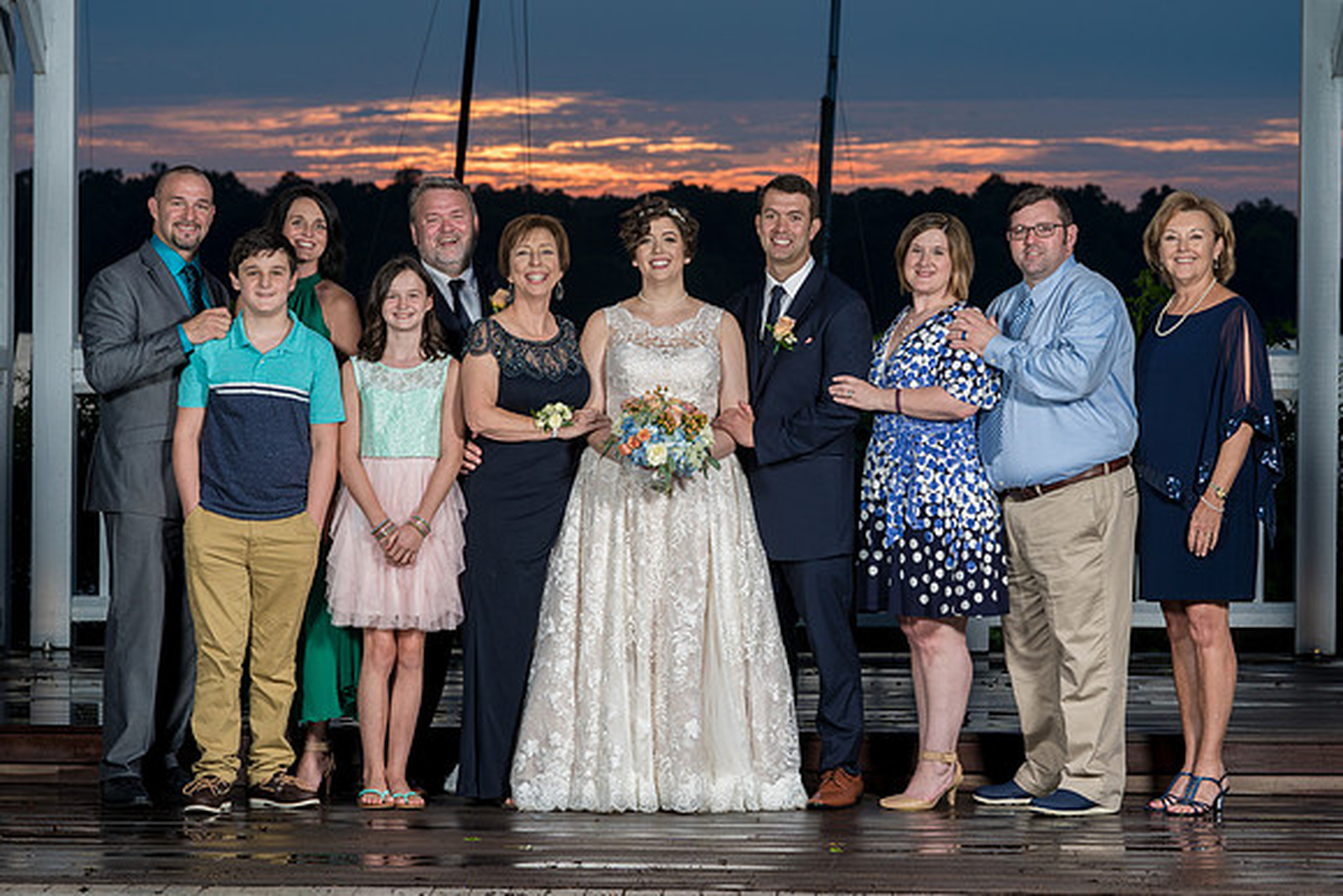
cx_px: 662
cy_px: 401
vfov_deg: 11.2
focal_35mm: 123
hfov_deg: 16.7
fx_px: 4572
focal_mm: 111
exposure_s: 1/200
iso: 100
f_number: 8
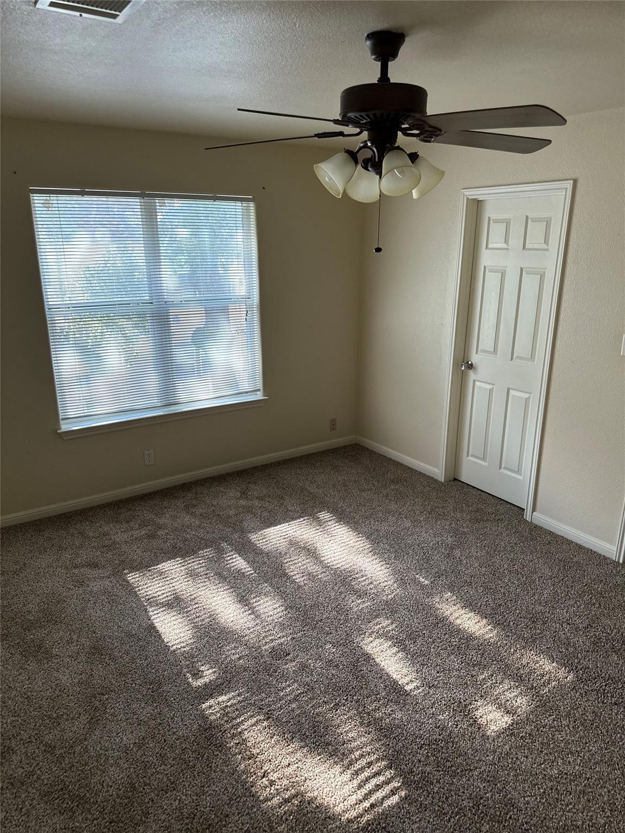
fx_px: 578
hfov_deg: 56.8
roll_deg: -0.5
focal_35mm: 24
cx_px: 312
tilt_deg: -16.5
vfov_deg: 71.6
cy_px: 416
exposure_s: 1/120
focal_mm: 6.86
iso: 160
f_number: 1.78
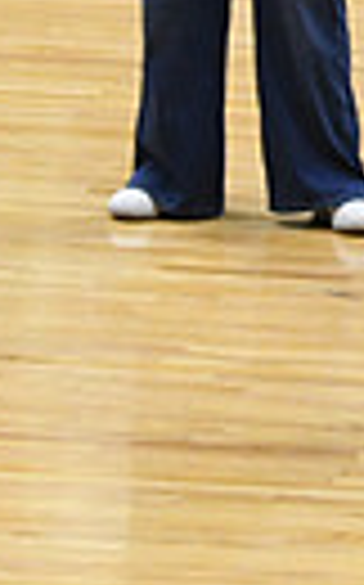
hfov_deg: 1.8
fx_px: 11374
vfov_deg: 2.9
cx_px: 1204
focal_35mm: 715
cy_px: -92
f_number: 4
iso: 3200
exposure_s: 1/250
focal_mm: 105
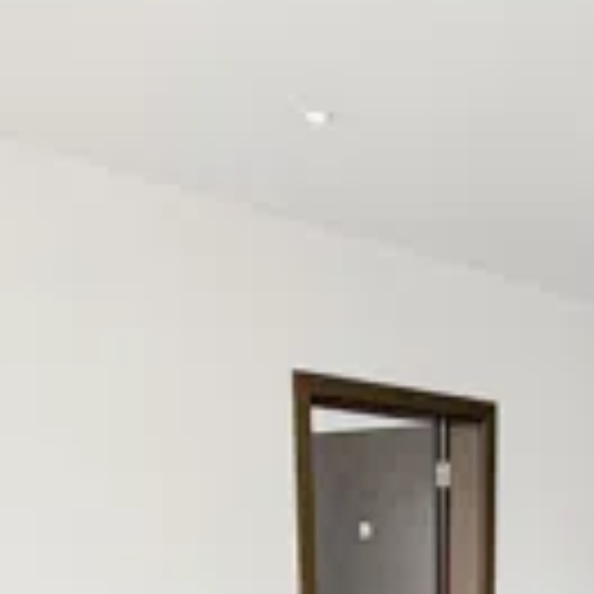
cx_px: 504
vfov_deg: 22.4
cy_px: 940
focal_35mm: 60
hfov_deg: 27.8
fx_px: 1165
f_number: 2.2
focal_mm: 2.22
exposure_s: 1/99
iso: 50
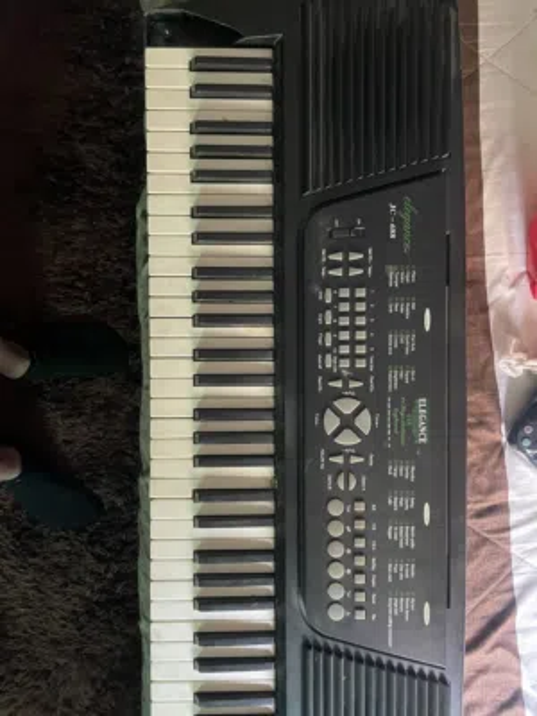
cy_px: 358
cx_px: 268
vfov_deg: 67.3
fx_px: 538
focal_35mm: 26
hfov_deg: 53.1
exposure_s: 1/31
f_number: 1.6
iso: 640
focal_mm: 4.2
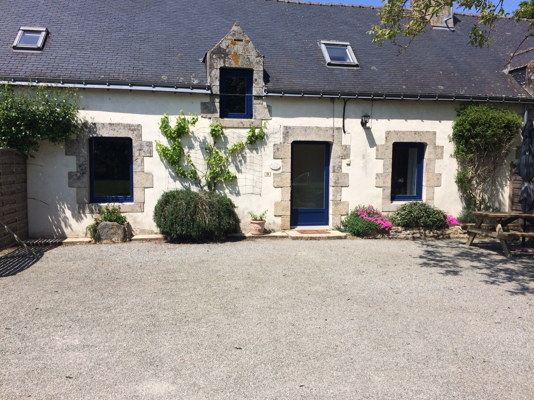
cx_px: 267
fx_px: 447
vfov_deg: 48.2
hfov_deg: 61.7
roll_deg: -0.8
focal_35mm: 29
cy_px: 200
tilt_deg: -5.6
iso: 32
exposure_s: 1/2564
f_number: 2.2
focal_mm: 4.15
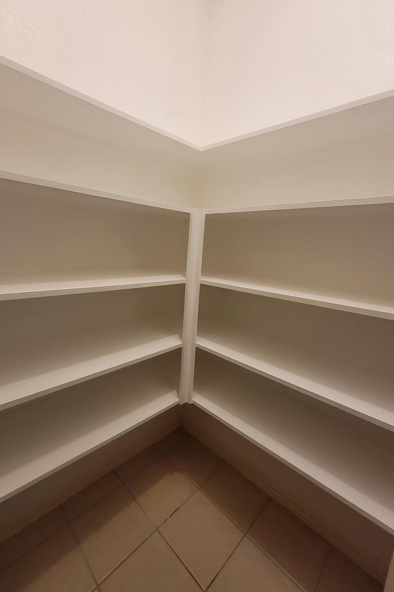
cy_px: 288
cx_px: 182
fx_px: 230
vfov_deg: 104.2
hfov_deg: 81.1
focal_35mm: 14
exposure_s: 1/60
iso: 200
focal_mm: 2.2
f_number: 2.2
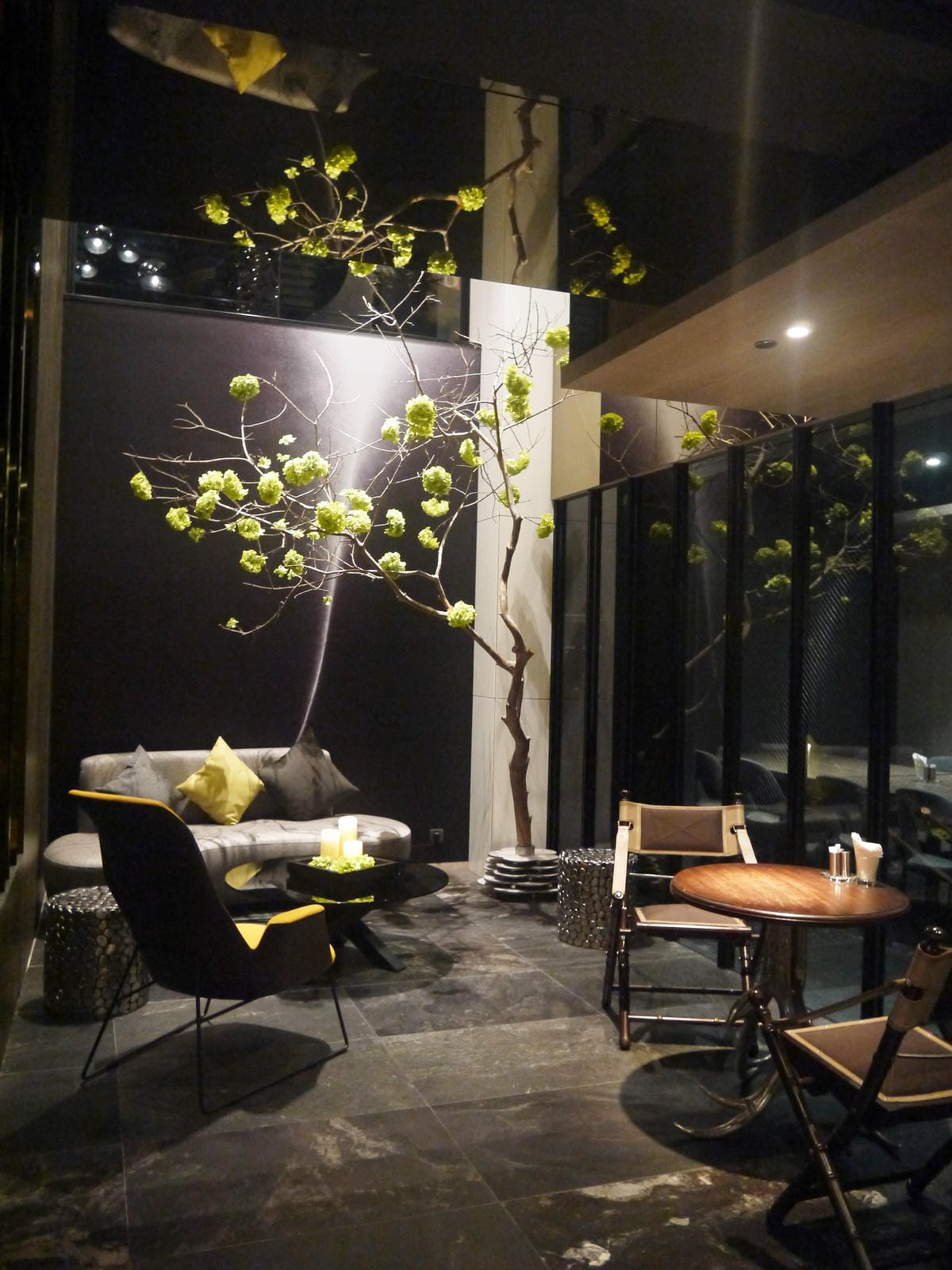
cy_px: 635
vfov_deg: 63.4
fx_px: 1027
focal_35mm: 28
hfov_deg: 49.7
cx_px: 476
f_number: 3.5
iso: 1600
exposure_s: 1/15
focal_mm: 14
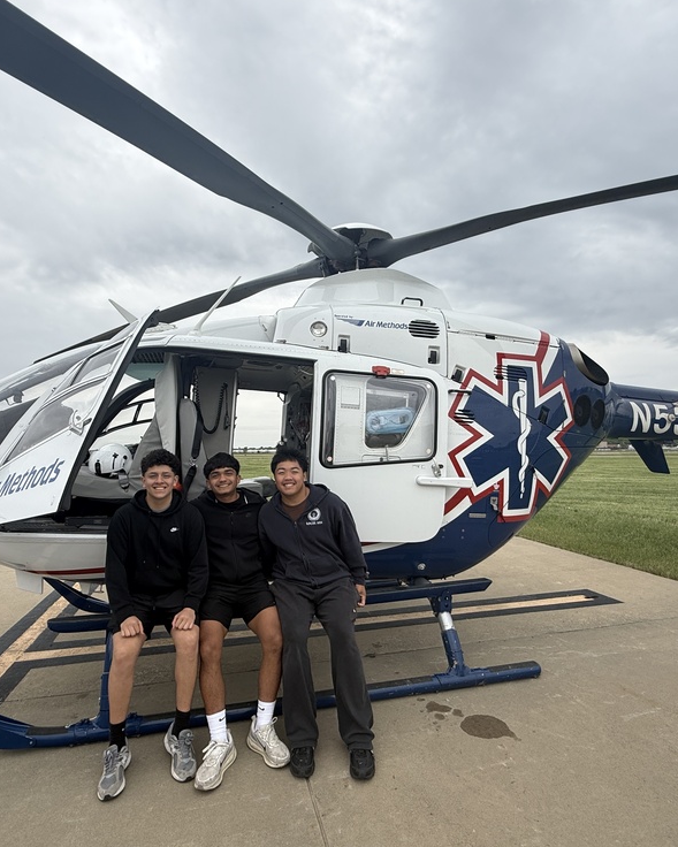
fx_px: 476
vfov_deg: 83.3
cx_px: 321
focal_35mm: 19
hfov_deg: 70.8
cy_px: 426
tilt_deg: +4.1
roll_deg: +1.1
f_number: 2.2
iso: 50
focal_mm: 2.22
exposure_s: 1/1656
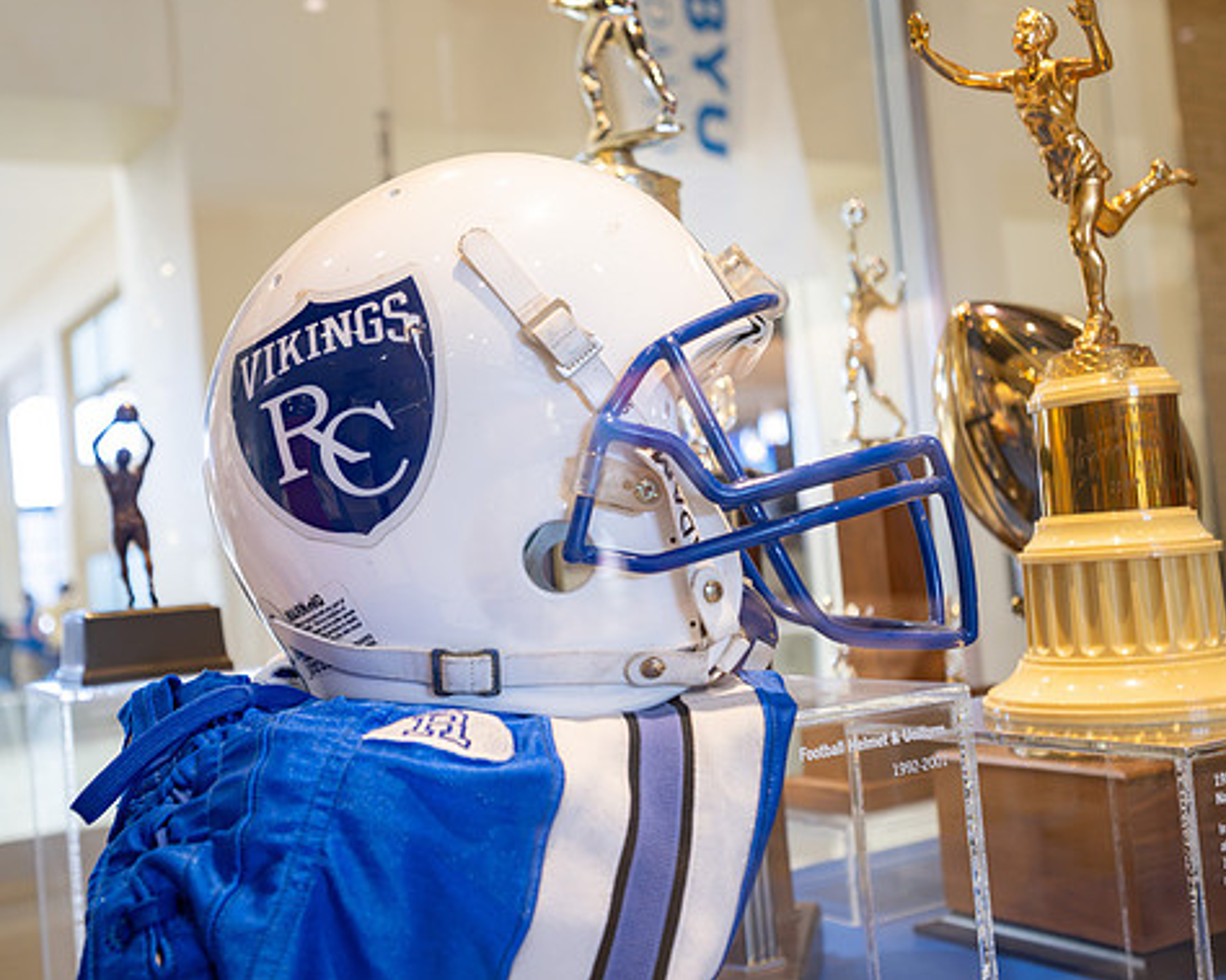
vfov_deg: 38.2
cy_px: 502
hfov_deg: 46.7
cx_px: 532
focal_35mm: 39
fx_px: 1415
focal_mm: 30
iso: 800
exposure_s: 1/125
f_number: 4
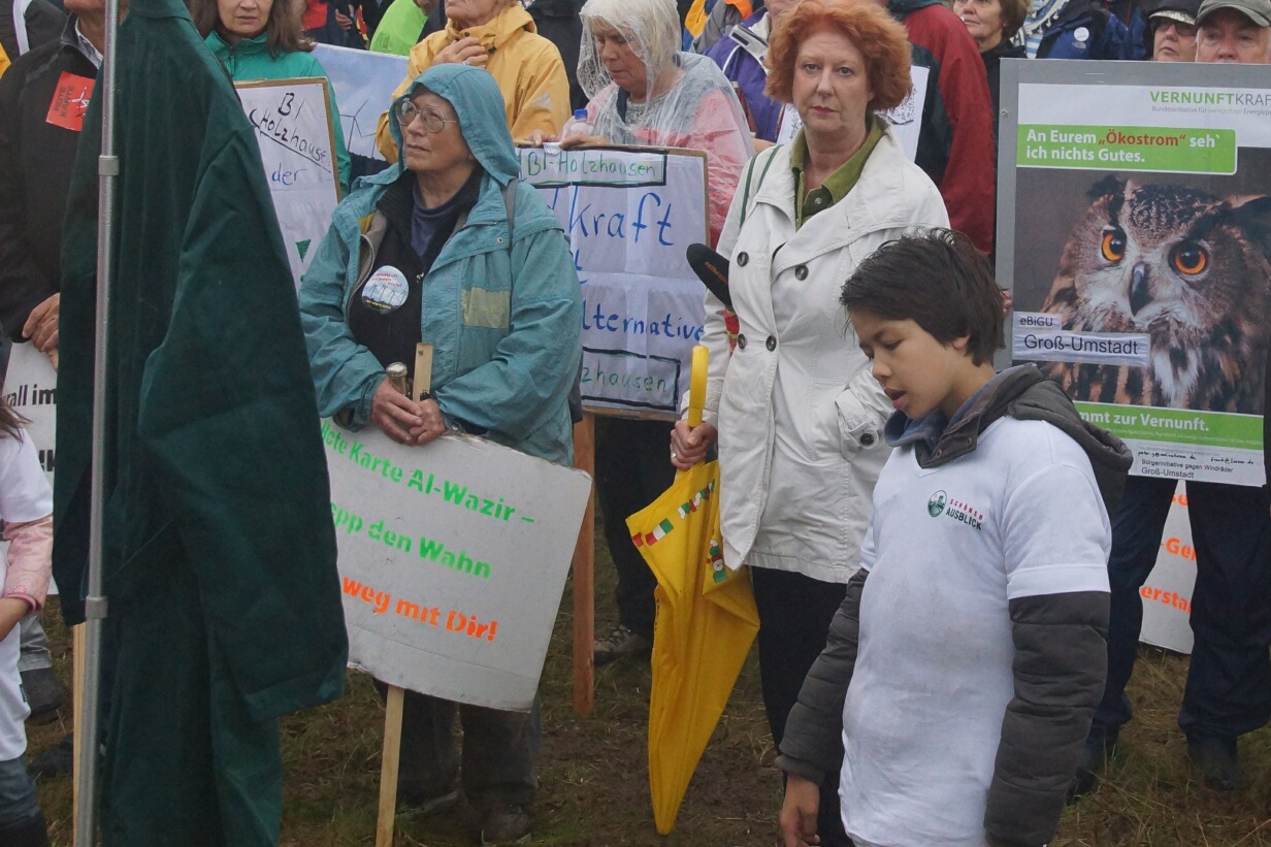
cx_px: 916
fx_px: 2683
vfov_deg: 17.7
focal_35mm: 76
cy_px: 131
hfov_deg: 26.4
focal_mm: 26
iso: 800
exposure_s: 1/1000
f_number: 6.7
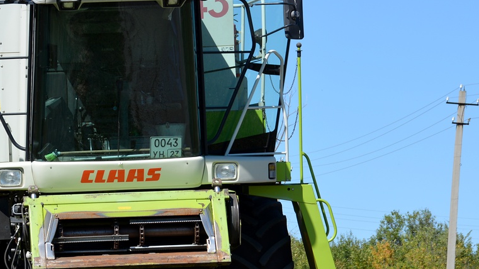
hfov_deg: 11.6
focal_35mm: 186
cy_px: 162
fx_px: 2360
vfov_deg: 6.5
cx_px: 137
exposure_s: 1/250
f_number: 8
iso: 100
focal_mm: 75
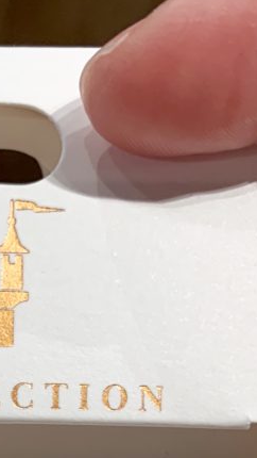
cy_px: 616
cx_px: -160
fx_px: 957
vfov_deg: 23.4
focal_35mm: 79
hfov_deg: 14.1
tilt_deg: -50.6
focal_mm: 4.25
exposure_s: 1/120
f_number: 1.8
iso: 50
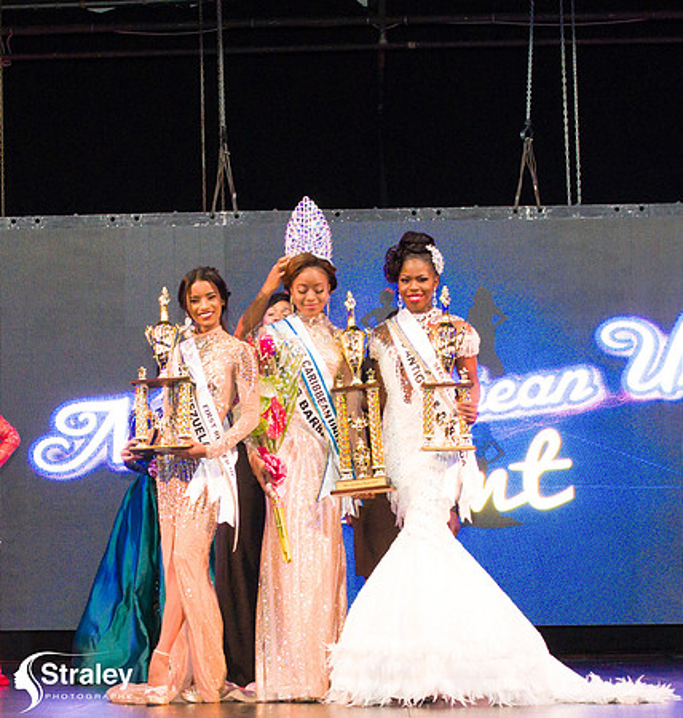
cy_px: 500
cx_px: 227
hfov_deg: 19.0
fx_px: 2033
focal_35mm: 89
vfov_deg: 19.9
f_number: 5
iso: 4000
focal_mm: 29
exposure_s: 1/160
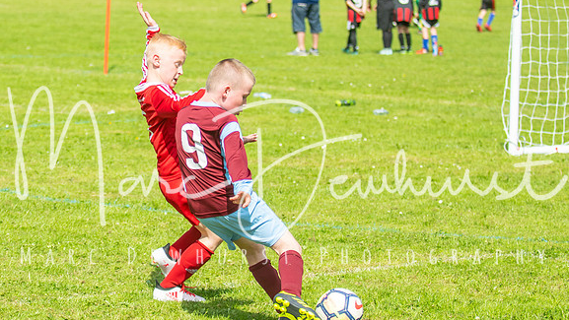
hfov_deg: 11.7
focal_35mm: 184
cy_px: 140
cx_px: 135
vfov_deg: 6.6
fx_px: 2777
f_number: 3.2
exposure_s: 1/3200
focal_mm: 75
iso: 250
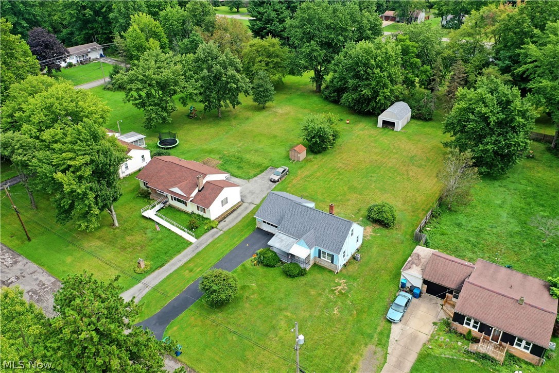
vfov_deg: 46.4
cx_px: 280
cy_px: 186
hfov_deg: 65.5
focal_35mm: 28
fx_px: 435
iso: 100
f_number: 4.5
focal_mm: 10.26
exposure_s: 1/200
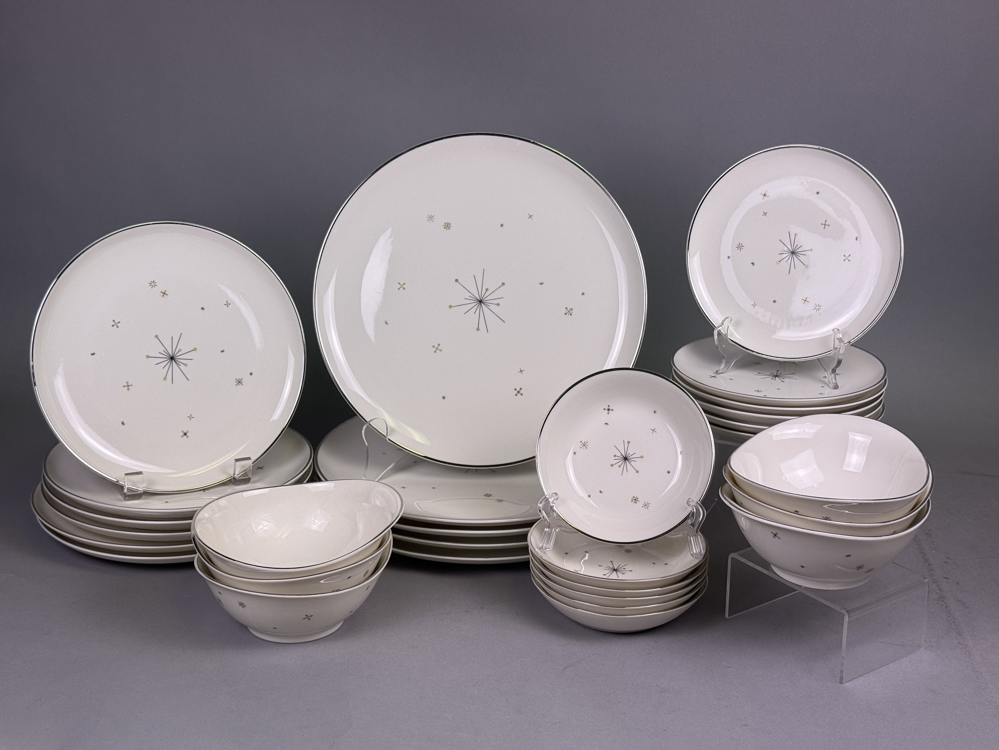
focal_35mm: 48
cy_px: 375
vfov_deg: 30.3
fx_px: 1385
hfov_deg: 39.7
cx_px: 500
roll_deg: -1.0
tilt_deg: -19.1
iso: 64
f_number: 1.78
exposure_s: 1/260
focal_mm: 6.76
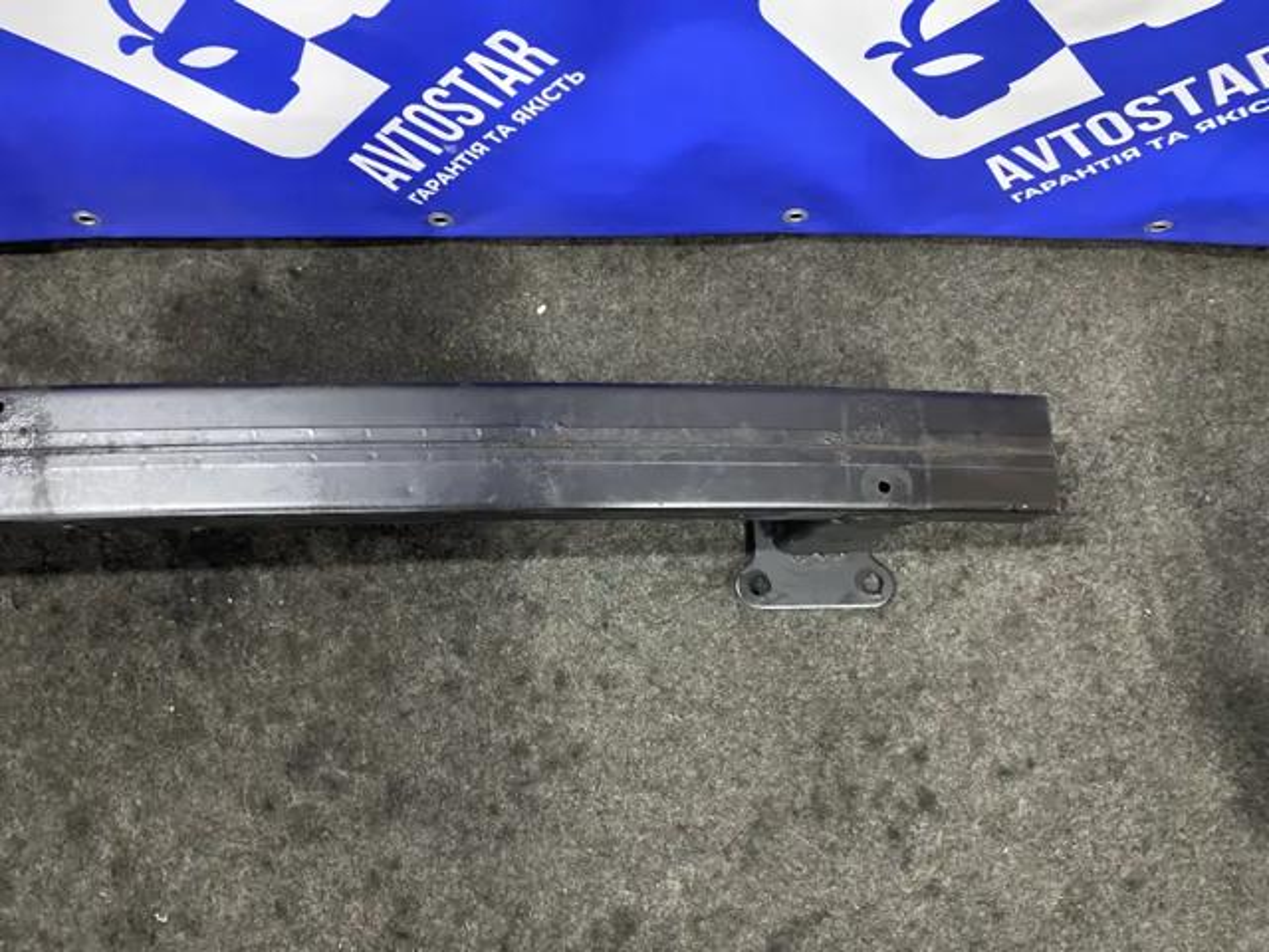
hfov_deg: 67.3
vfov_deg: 53.1
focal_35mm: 26
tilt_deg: -78.9
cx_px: 634
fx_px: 953
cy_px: 476
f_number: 1.8
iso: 640
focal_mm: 4.25
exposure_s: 1/33
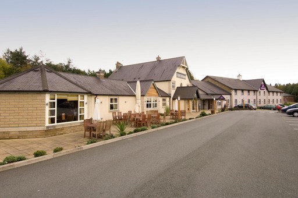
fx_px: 174
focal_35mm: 21
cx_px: 149
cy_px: 99
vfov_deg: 59.4
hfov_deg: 81.3
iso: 400
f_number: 8
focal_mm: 14
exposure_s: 1/100
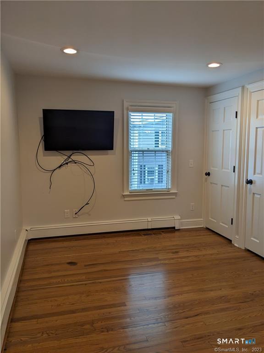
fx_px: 275
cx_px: 132
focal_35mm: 27
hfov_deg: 51.4
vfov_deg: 65.3
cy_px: 176
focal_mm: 4.38
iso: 47
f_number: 1.73
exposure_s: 1/121
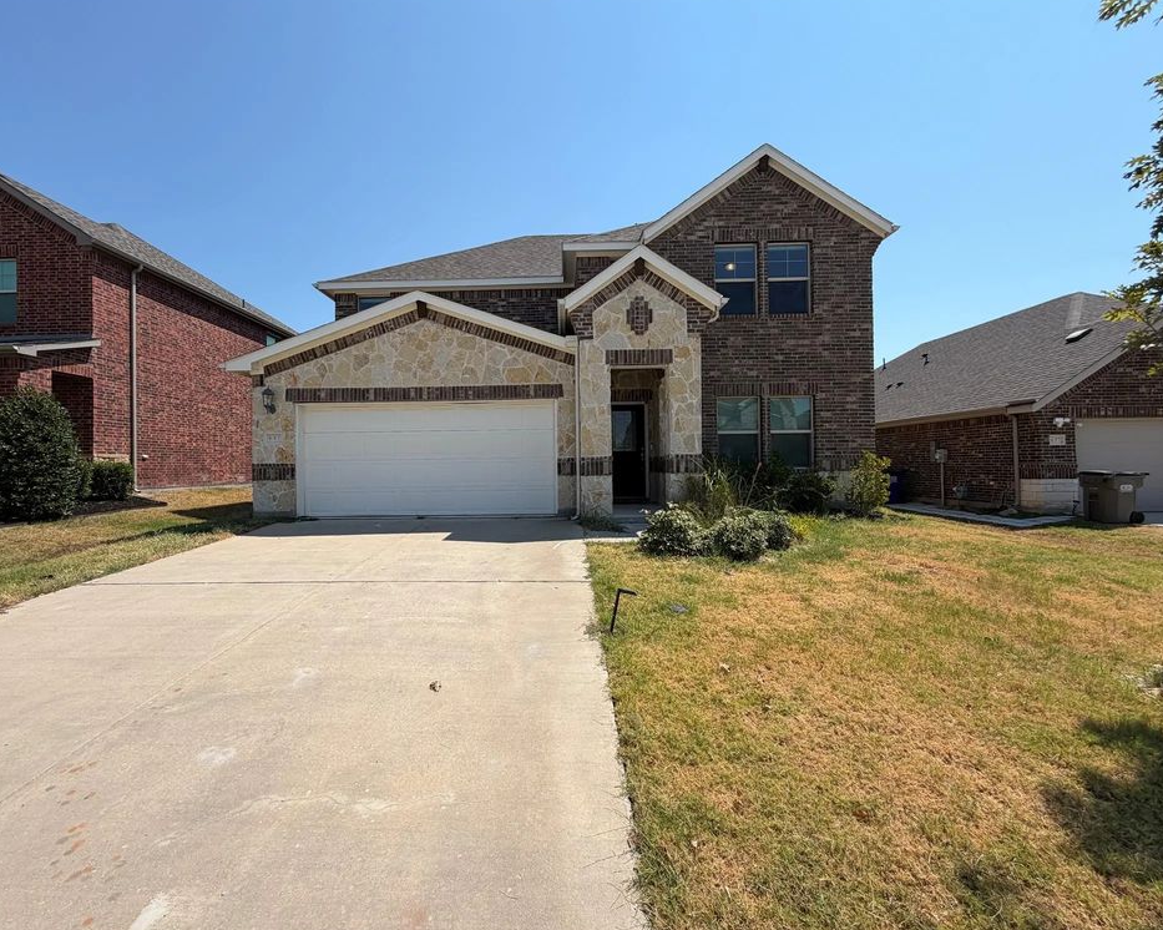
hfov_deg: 96.7
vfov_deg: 84.0
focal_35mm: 15
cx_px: 551
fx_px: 516
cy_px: 461
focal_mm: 2.22
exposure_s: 1/1033
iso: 20
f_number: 2.2
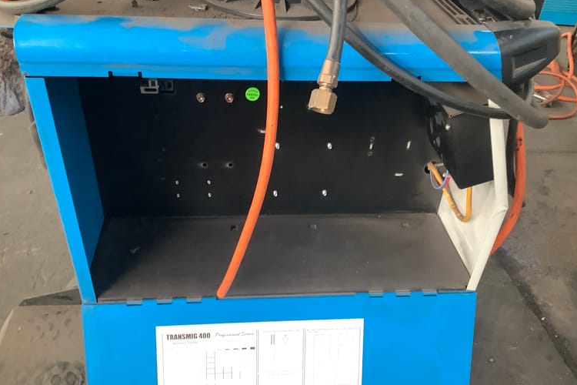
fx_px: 529
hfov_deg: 57.2
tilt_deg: -37.1
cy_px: 219
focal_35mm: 33
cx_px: 288
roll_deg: -2.2
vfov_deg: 39.9
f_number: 2.4
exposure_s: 1/50
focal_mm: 3.3
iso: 250
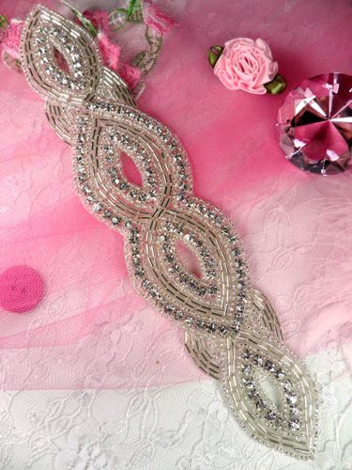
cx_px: 176
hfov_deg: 51.4
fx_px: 366
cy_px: 235
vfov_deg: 65.3
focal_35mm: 27
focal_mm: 4.9
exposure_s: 1/350
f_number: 3.5
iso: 80
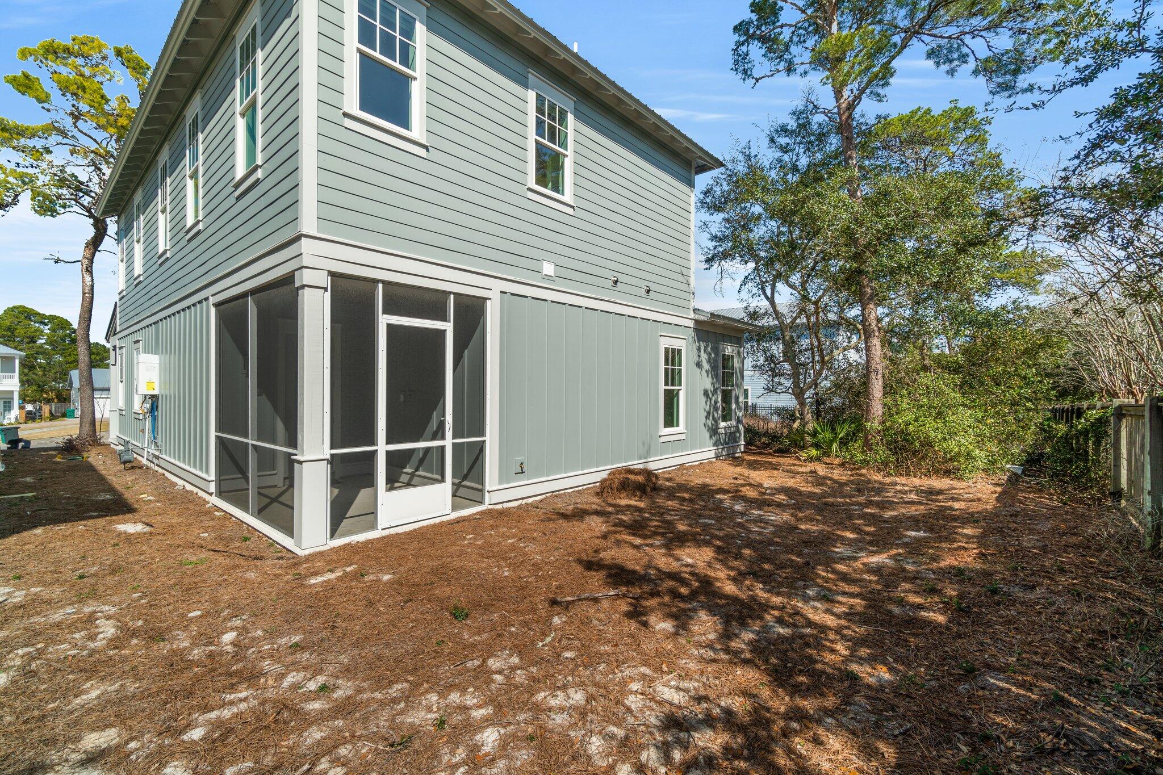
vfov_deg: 77.3
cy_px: 388
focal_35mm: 15
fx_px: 485
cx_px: 582
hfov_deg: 100.4
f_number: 8
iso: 100
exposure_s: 1/50
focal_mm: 10
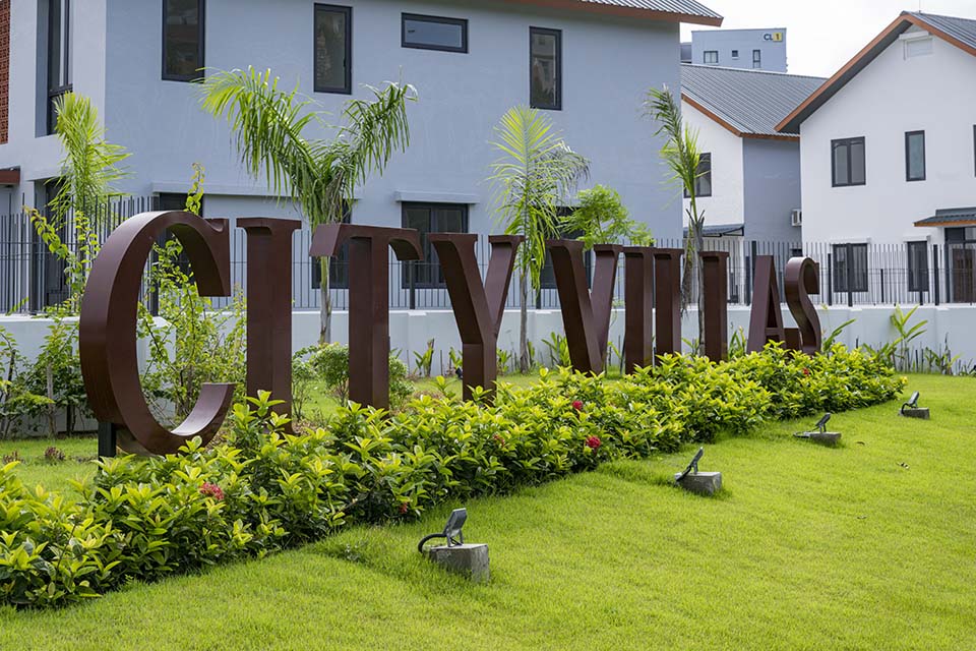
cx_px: 488
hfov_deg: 32.4
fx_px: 1681
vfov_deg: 21.9
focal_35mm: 62
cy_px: 326
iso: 500
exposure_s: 1/640
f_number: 8
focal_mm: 62
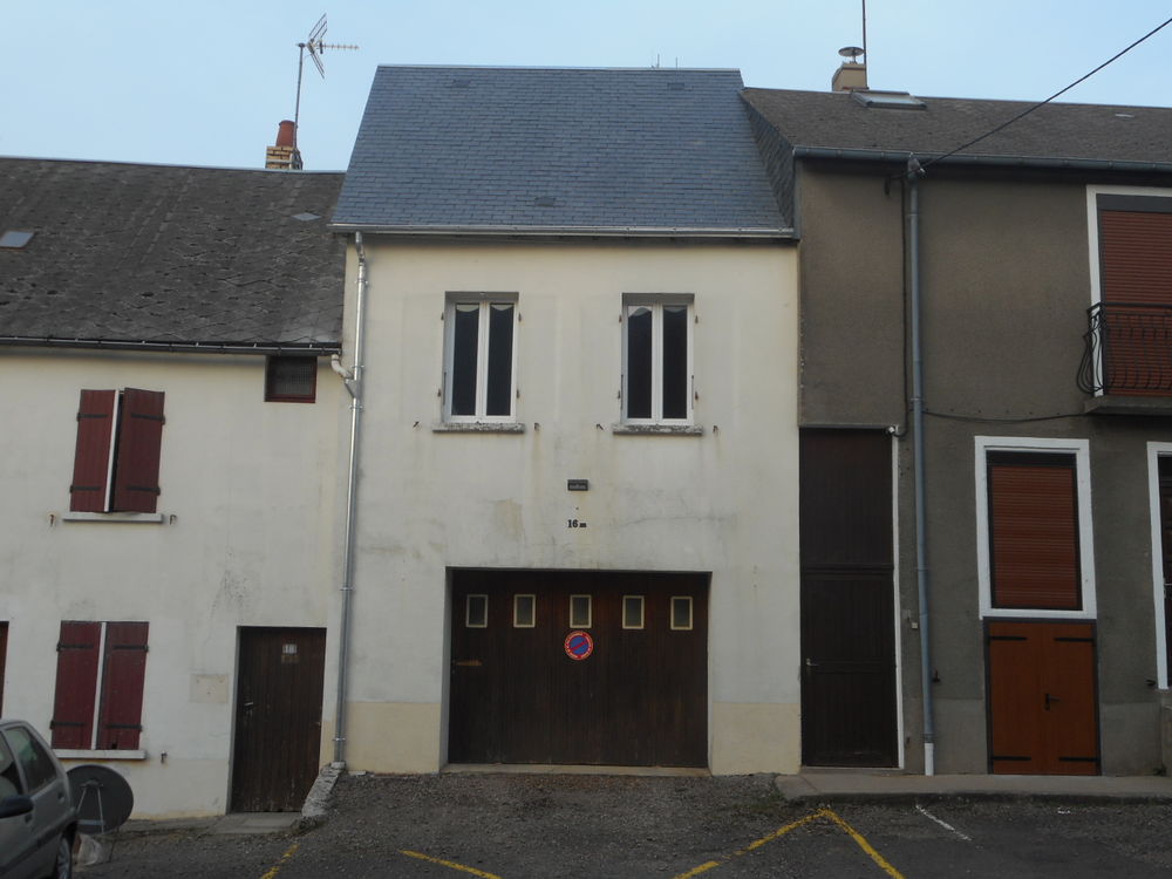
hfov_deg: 42.9
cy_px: 440
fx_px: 1490
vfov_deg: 32.9
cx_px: 586
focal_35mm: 44
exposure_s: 1/100
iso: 80
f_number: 4.7
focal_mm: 7.9
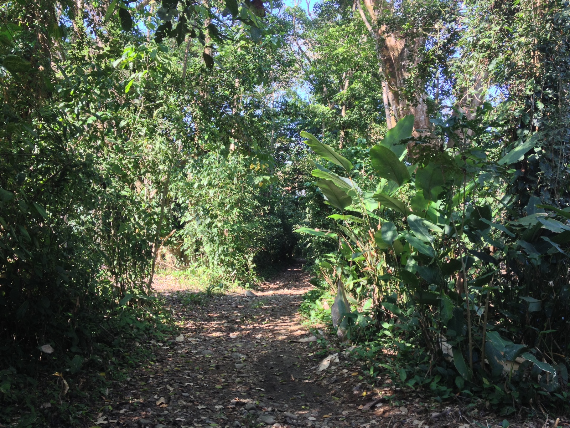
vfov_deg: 40.7
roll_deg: +0.3
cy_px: 214
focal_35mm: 35
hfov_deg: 52.6
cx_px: 285
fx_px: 576
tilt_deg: +0.6
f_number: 2.4
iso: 50
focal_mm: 4.28
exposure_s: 1/120
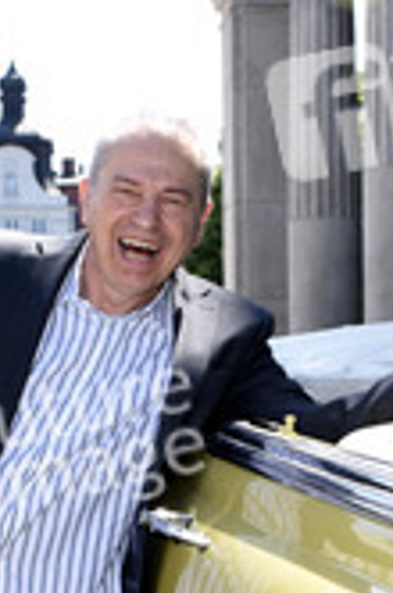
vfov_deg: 22.3
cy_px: 632
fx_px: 1430
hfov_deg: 15.6
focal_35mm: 87
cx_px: 125
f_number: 6.3
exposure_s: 1/160
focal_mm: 24
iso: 160
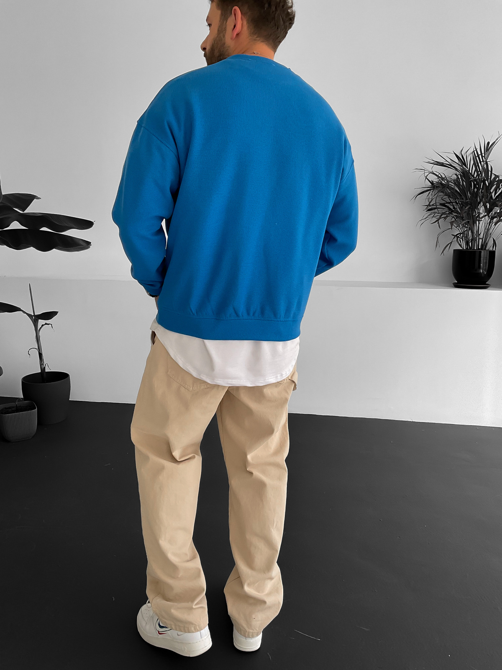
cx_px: 251
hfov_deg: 48.2
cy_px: 335
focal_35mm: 29
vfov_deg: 61.7
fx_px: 561
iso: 40
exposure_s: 1/120
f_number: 1.8
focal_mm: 3
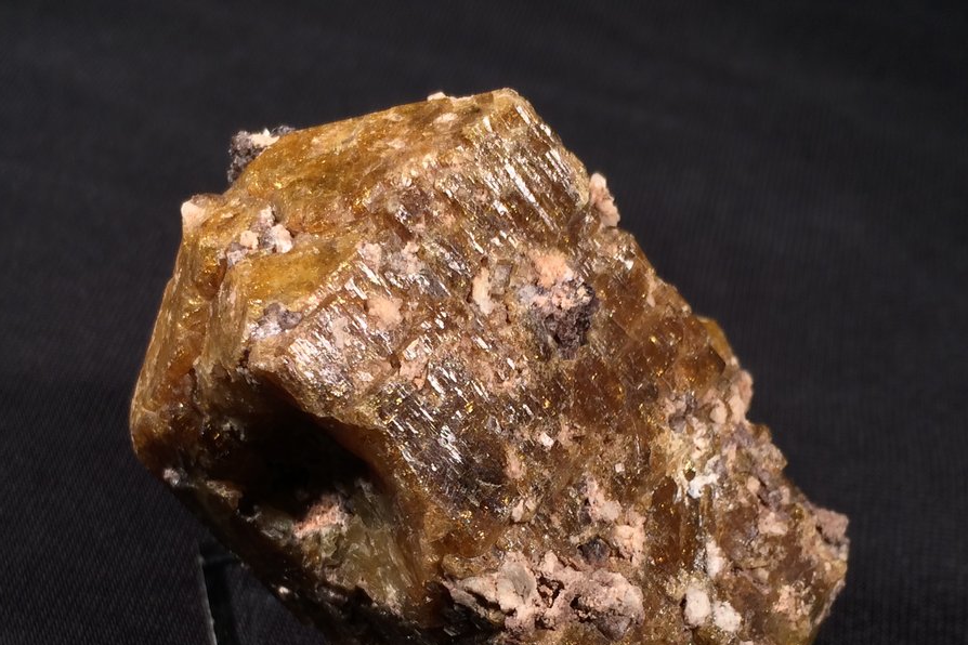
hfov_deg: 36.8
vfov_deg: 24.4
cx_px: 440
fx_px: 1452
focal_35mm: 54
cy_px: 563
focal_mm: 4.15
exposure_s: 1/120
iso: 40
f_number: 2.2
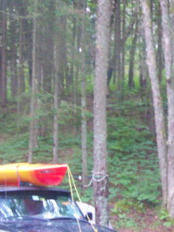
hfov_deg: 14.1
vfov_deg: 19.3
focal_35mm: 102
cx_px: 201
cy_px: 117
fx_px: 683
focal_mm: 6.3
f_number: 2.8
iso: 400
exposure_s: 1/80
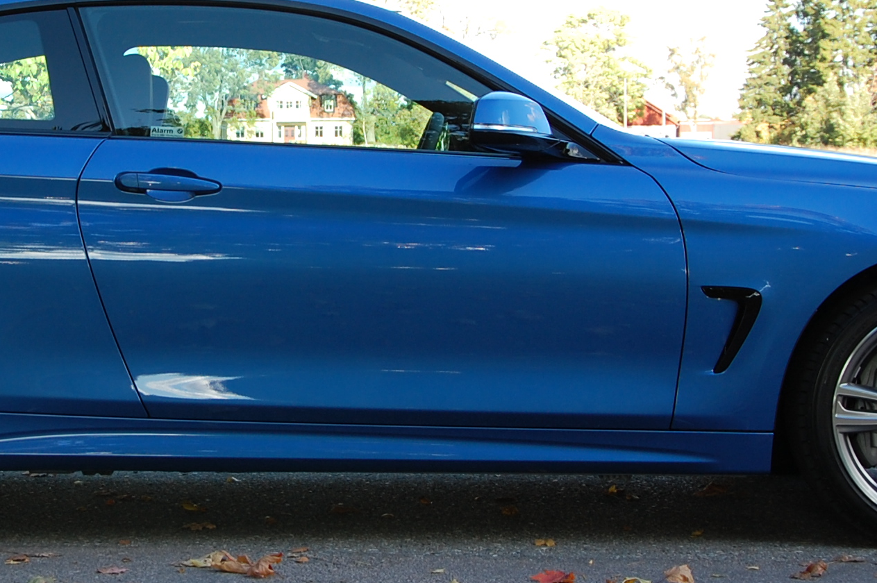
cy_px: 188
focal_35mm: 100
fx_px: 2434
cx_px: 266
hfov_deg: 20.3
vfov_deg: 13.6
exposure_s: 1/160
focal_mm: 28
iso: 200
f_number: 6.3
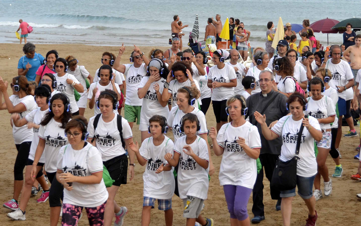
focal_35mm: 103
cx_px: 217
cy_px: 88
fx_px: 1013
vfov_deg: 12.7
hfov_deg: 20.2
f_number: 4.5
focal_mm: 40
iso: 360
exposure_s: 1/125
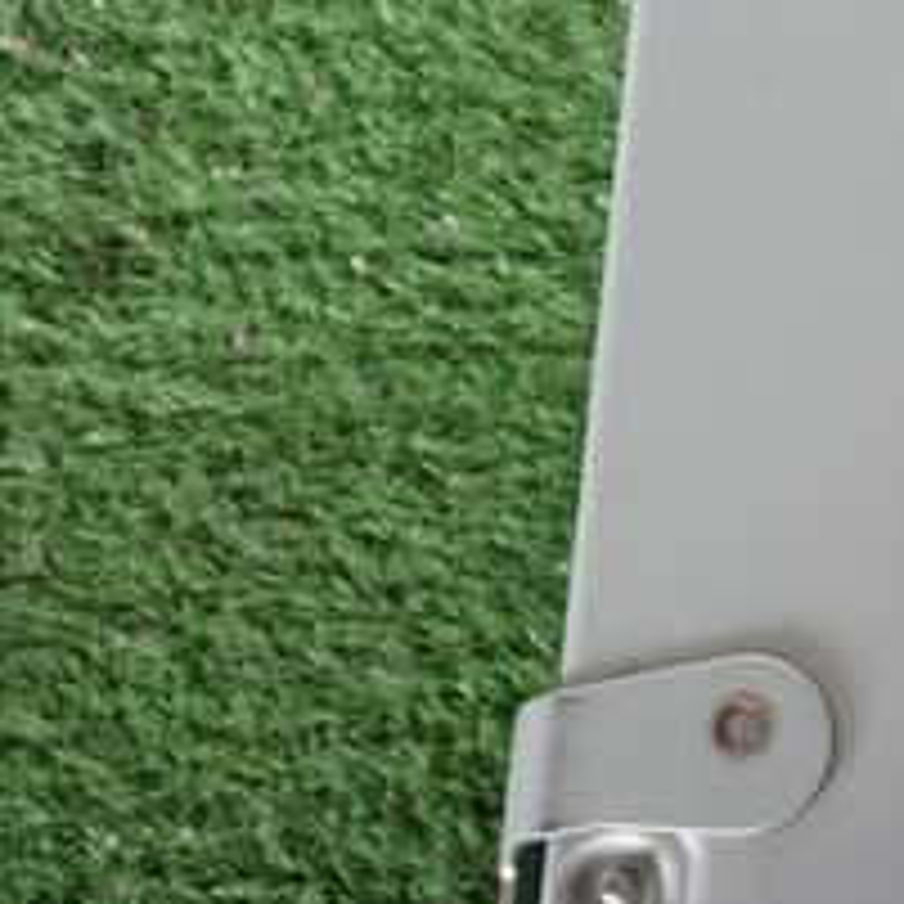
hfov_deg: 20.0
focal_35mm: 79
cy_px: 544
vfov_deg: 21.9
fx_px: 2334
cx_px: 1196
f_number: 2.3
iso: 200
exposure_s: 1/60
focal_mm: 5.4
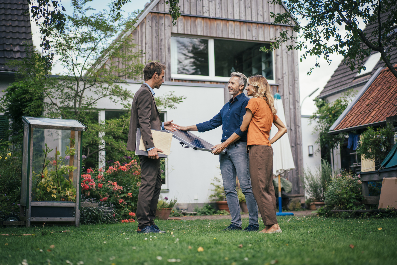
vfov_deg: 24.6
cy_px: 132
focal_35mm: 55
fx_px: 607
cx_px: 198
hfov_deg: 36.2
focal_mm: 55
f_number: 2
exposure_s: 1/2000
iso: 400
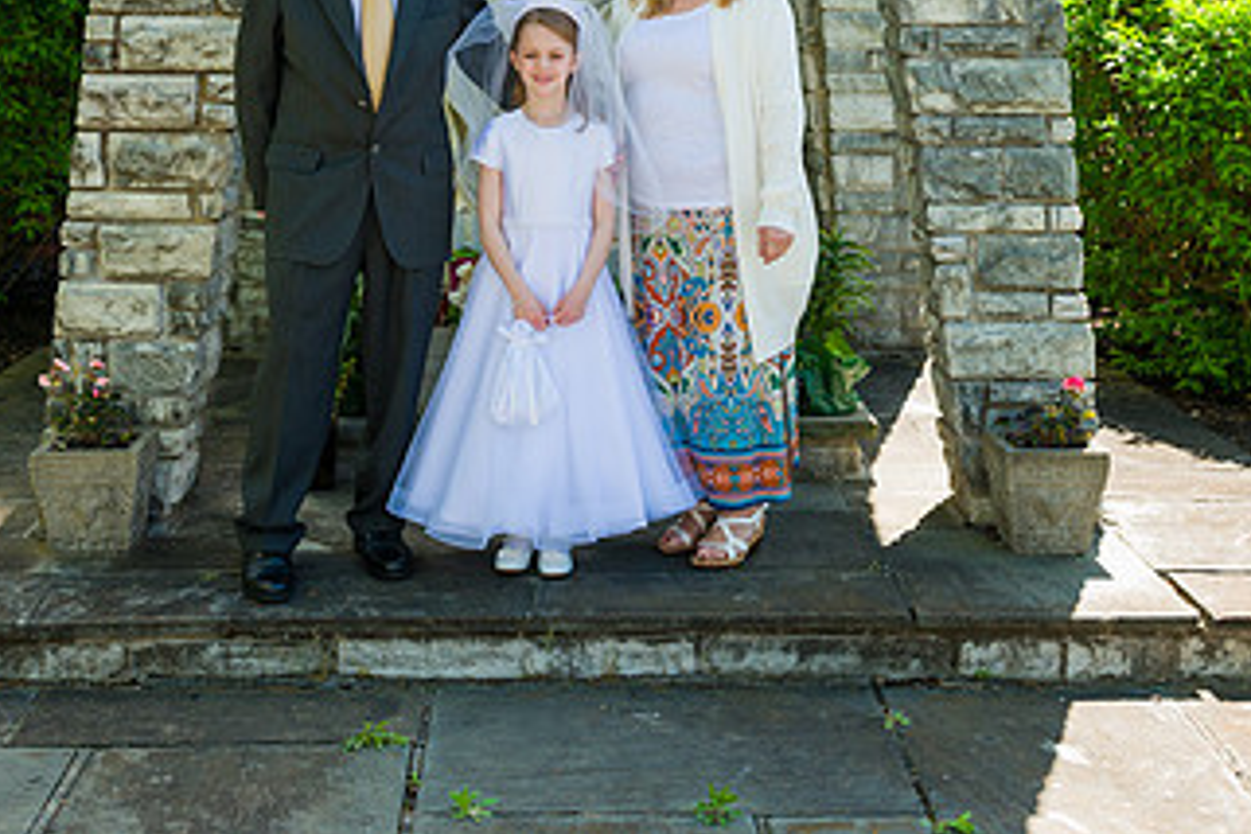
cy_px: 86
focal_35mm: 56
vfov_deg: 23.6
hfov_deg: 35.6
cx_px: 639
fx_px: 1946
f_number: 5.6
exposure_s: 1/500
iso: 250
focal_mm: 31
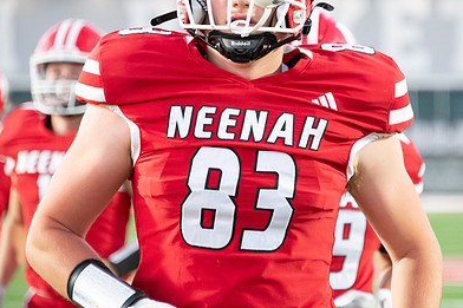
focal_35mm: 370
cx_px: 282
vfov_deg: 3.7
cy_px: 119
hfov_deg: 5.6
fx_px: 4756
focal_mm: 250
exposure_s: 1/320
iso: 8000
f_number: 5.6
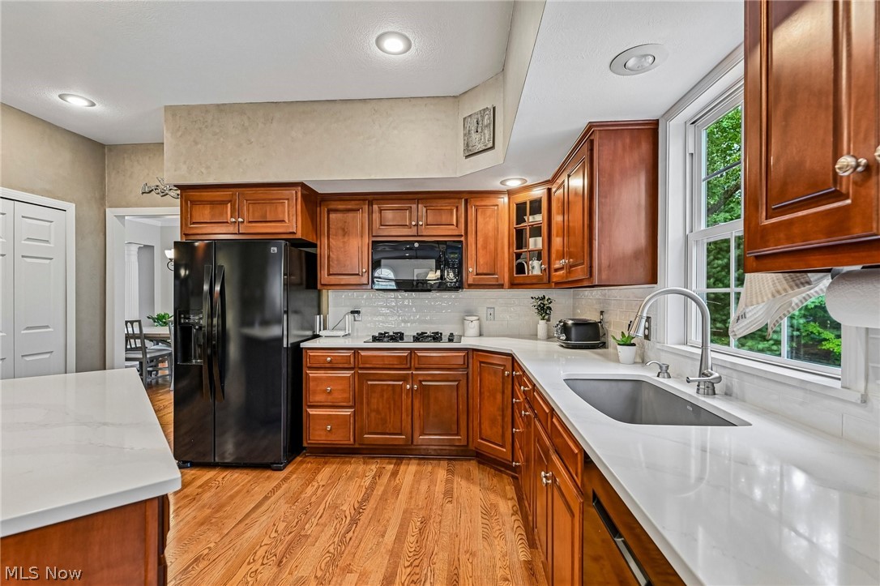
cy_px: 293
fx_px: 391
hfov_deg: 96.8
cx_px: 440
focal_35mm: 16
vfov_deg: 73.7
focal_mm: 16
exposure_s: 1/30
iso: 1000
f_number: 6.3
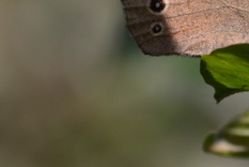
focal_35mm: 1142
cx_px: 230
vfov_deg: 1.2
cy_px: -21
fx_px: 7909
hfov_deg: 1.8
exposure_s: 1/250
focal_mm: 185
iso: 220
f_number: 8
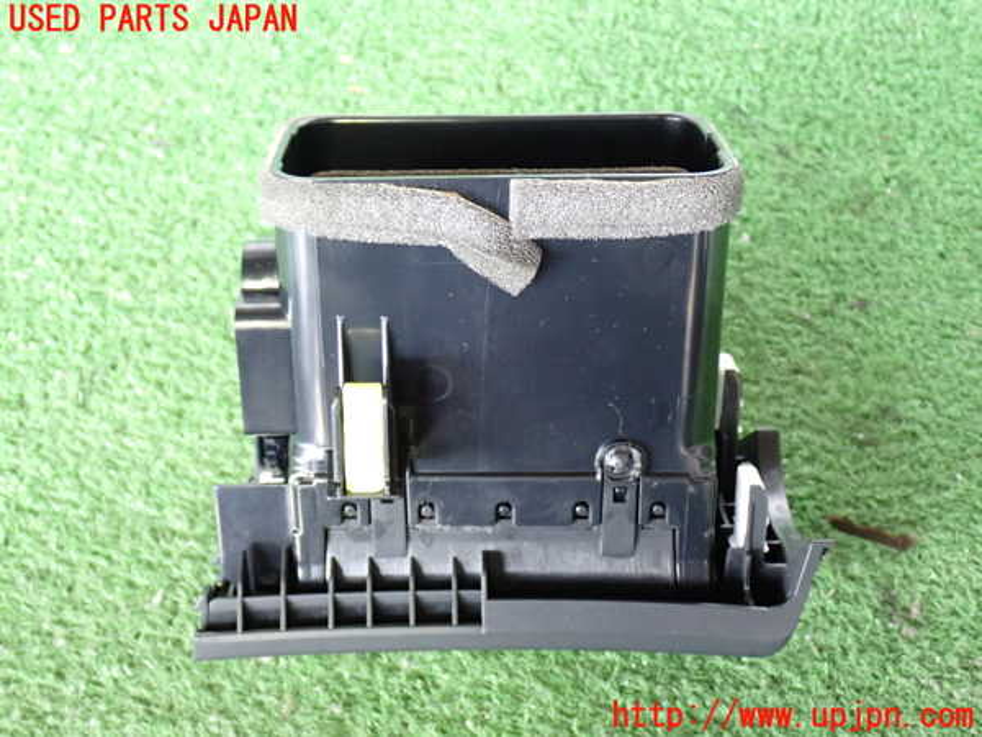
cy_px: 368
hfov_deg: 40.4
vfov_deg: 30.9
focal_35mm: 47
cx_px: 491
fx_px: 1333
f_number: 3.1
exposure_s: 1/25
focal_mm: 8.4
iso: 800
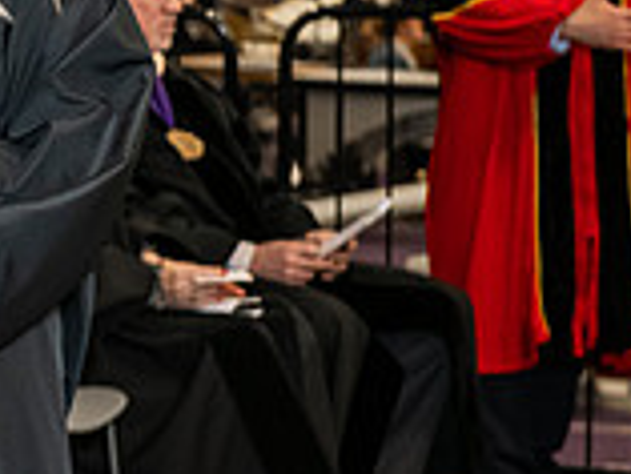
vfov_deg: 6.0
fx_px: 4524
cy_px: 22
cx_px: -490
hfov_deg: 7.7
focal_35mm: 248
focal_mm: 70
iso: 2500
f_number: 5
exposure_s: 1/200
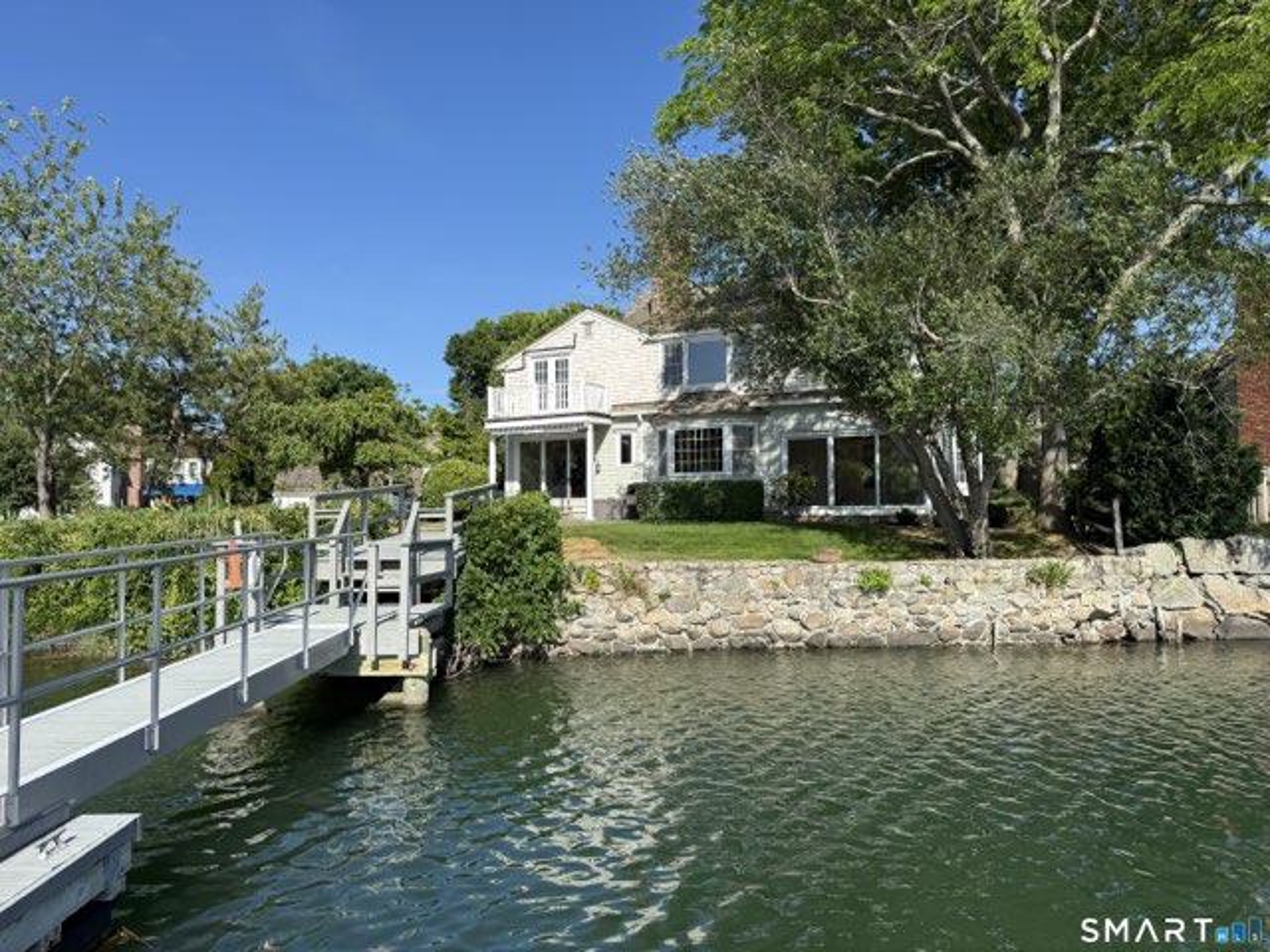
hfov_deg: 71.6
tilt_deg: +2.8
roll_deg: +0.3
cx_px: 635
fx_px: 881
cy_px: 476
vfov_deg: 56.8
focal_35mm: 24
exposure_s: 1/3759
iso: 80
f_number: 1.78
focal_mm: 6.76
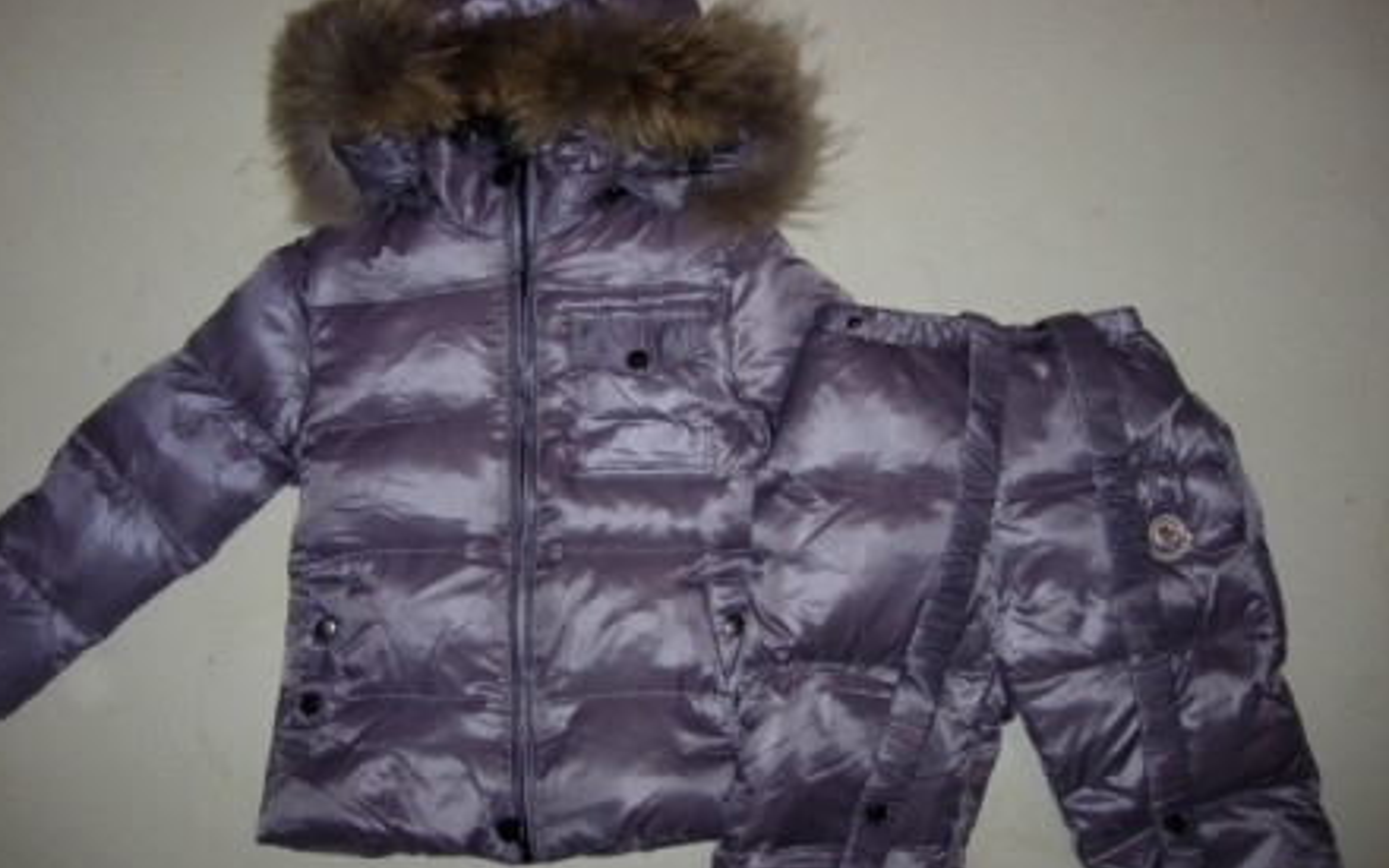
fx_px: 1552
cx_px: 688
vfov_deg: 31.2
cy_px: 423
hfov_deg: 48.2
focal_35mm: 41
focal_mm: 7.8
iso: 79
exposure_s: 1/64
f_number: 2.8
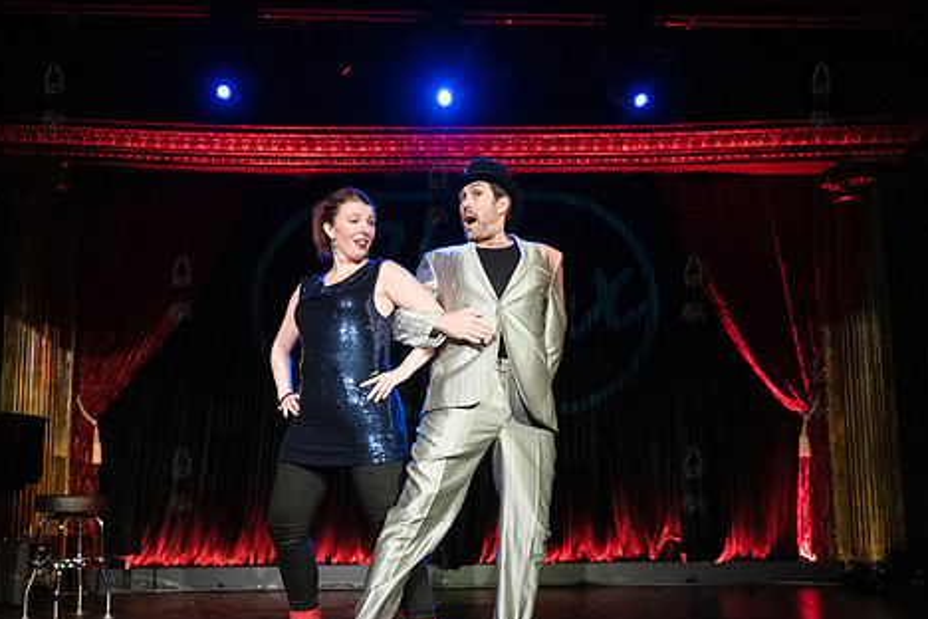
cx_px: 436
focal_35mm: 32
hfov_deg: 58.7
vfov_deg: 40.9
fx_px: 825
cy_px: 382
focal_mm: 24
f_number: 2.8
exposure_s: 1/320
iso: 4000
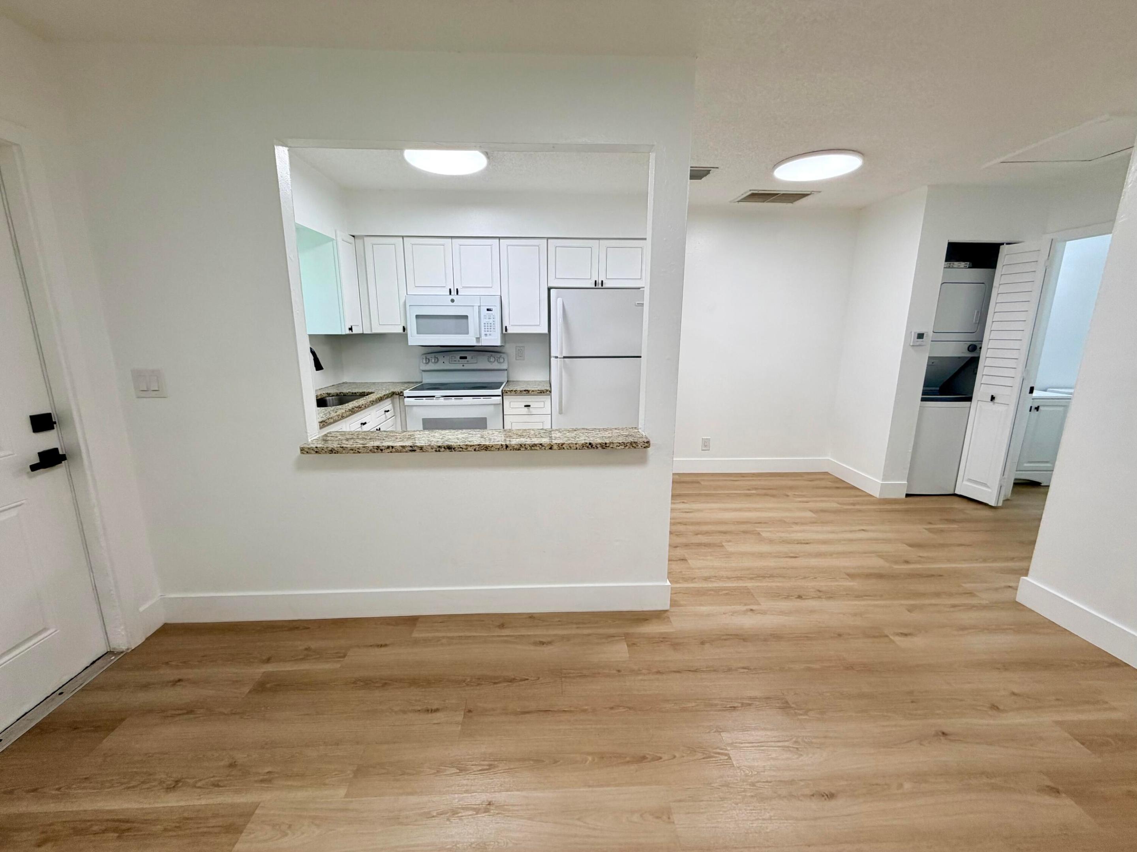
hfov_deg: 102.1
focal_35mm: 14
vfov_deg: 85.7
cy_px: 426
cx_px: 568
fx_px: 460
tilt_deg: -12.1
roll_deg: +0.4
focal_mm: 2.22
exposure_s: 1/120
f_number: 2.2
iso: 100
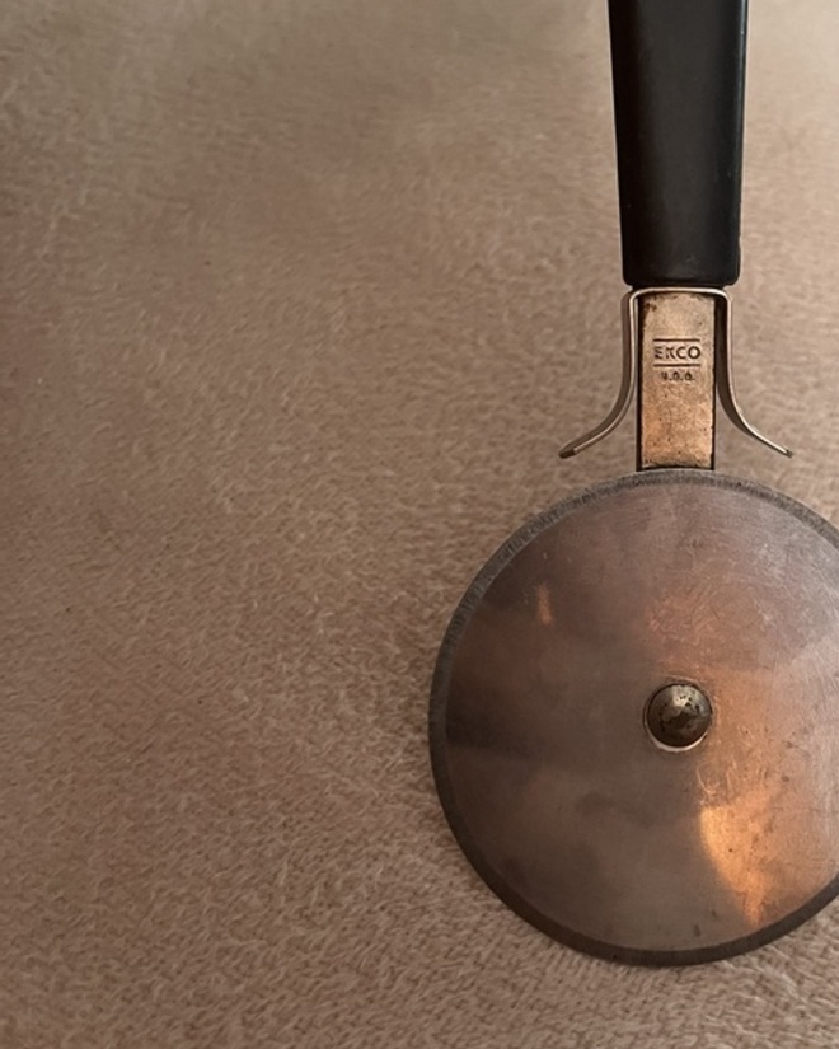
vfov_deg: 44.3
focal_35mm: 41
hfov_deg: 35.6
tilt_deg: -31.6
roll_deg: -0.5
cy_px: 367
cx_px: 634
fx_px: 1273
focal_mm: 5.1
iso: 400
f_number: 1.6
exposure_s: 1/47
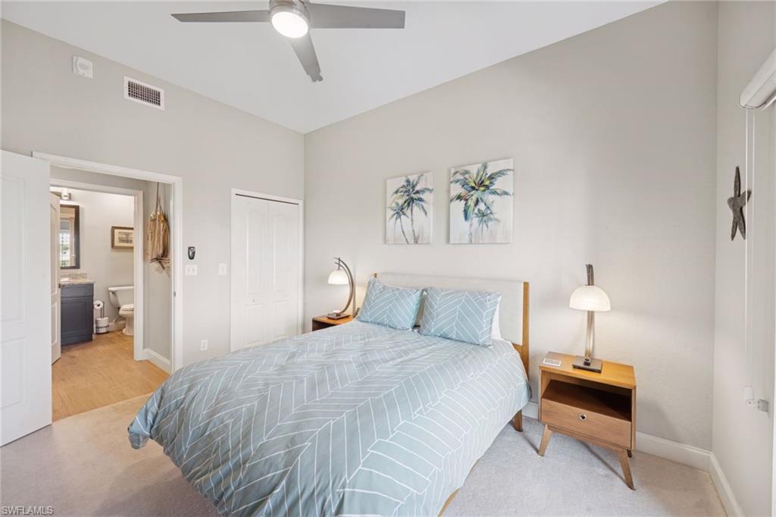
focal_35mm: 14
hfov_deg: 104.3
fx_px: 302
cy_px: 258
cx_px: 388
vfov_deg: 81.2
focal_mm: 14
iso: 400
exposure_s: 1/13
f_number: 13
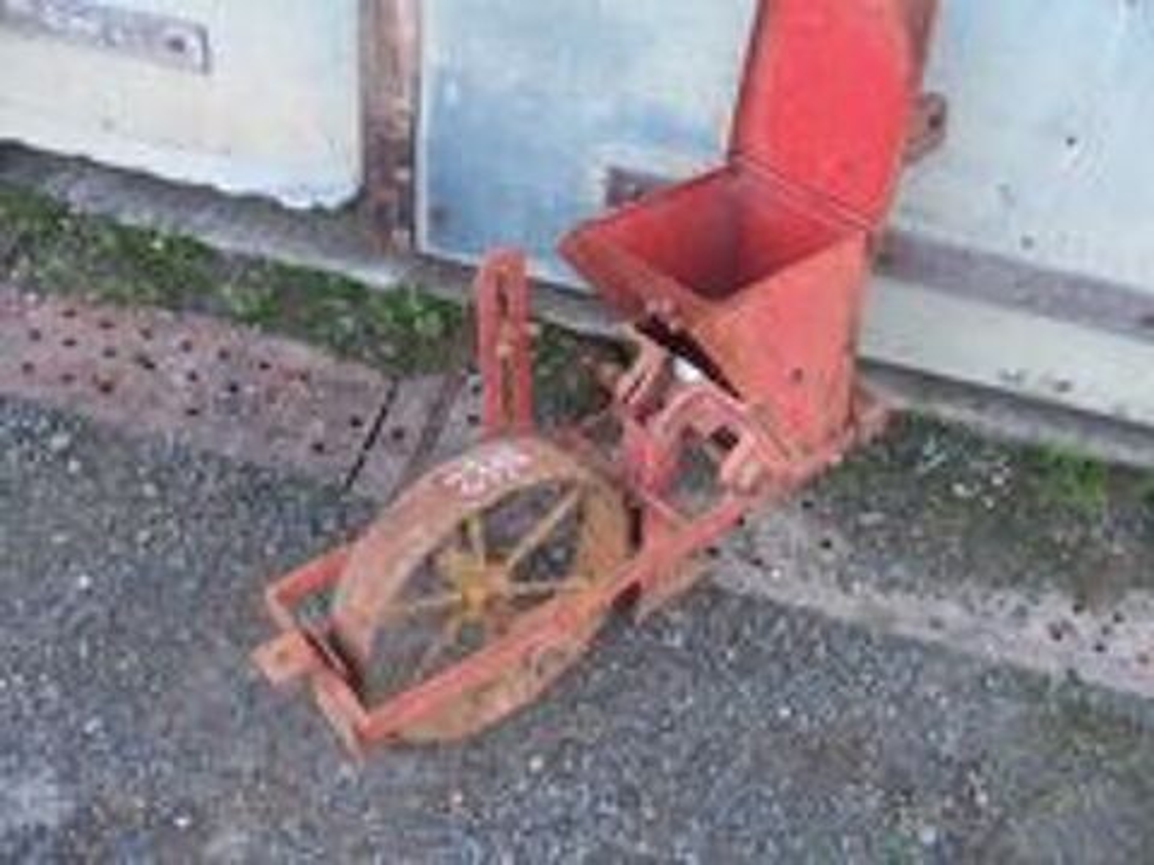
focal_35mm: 35
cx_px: 577
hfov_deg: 52.6
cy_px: 432
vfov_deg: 40.7
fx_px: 1167
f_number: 2.8
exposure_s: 1/30
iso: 140
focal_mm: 6
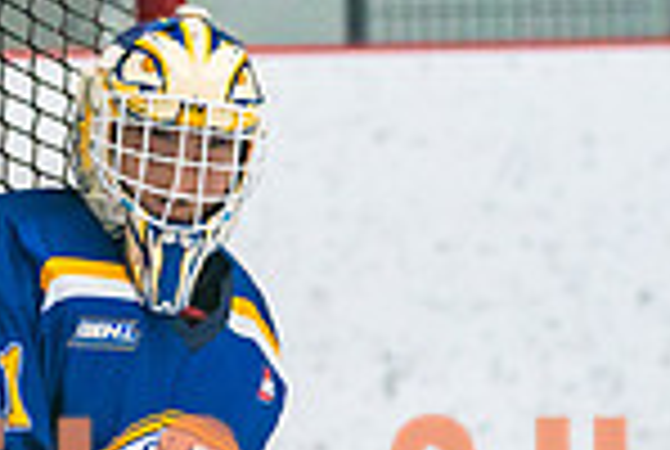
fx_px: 13967
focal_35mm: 749
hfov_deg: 2.7
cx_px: -6
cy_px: 529
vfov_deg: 1.8
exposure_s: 1/1250
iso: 3200
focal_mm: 162
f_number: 2.8
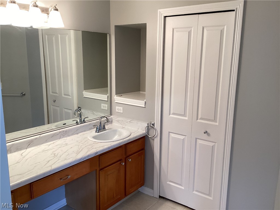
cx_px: 140
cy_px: 105
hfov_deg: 58.4
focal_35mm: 31
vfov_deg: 45.4
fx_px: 251
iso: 80
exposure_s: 1/60
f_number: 2.4
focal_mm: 3.3
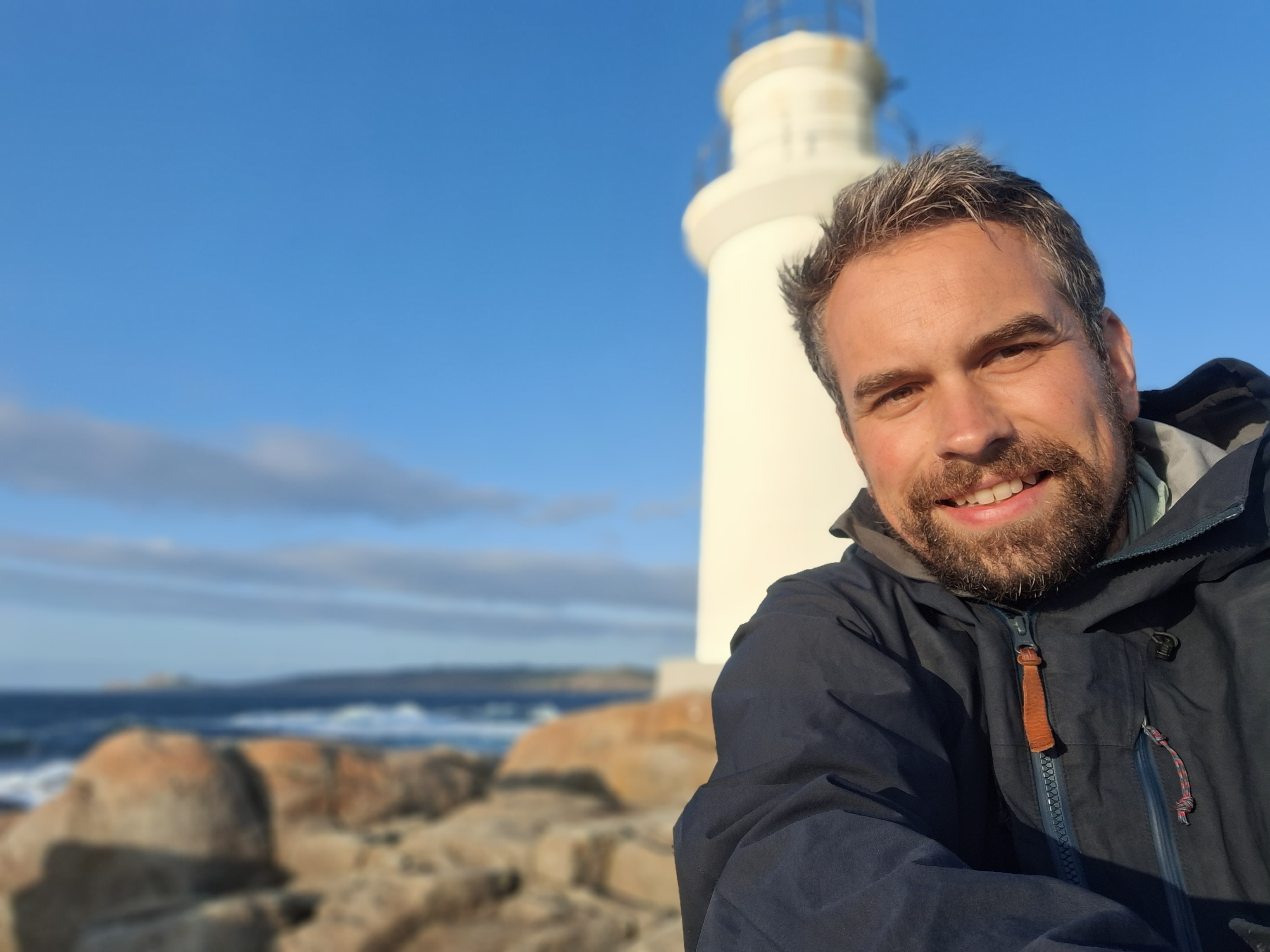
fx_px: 917
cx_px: 635
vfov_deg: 54.9
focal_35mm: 25
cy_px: 476
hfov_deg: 69.4
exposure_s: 1/612
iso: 50
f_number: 2.2
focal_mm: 3.72
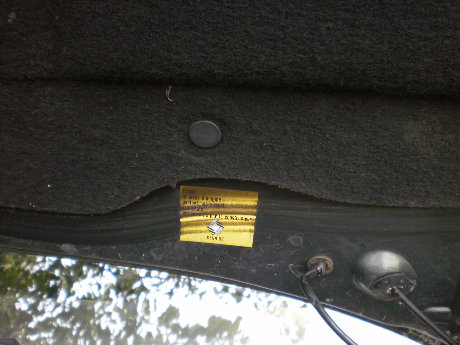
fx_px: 478
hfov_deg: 51.4
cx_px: 230
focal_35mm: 36
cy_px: 172
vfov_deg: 39.7
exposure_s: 1/50
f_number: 3.1
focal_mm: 6.3
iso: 100
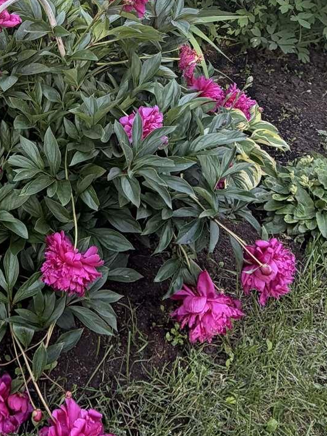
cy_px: 83
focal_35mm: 45
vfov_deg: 40.2
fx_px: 567
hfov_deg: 30.3
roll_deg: -1.2
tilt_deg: -29.8
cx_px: 12
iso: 50
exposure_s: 1/149
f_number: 2.2
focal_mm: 2.22
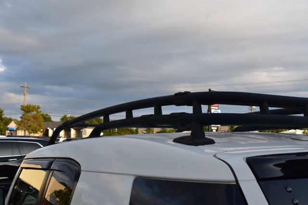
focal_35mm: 45
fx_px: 385
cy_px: 102
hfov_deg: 43.6
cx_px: 154
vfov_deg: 29.8
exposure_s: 1/250
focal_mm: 30
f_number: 10
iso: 400
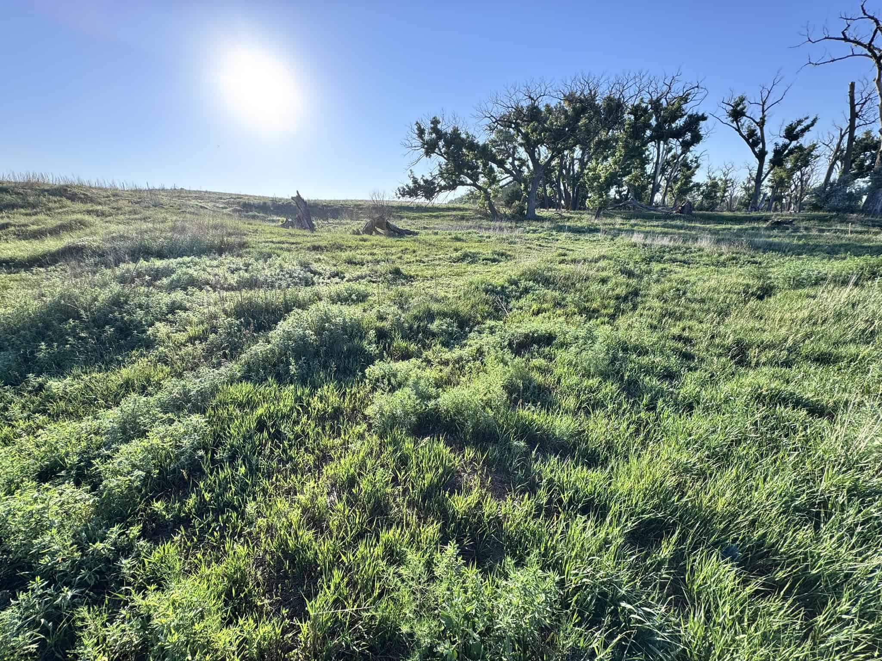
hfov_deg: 102.1
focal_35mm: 14
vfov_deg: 85.7
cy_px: 330
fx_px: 357
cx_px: 441
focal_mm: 2.2
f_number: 2.2
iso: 40
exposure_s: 1/582
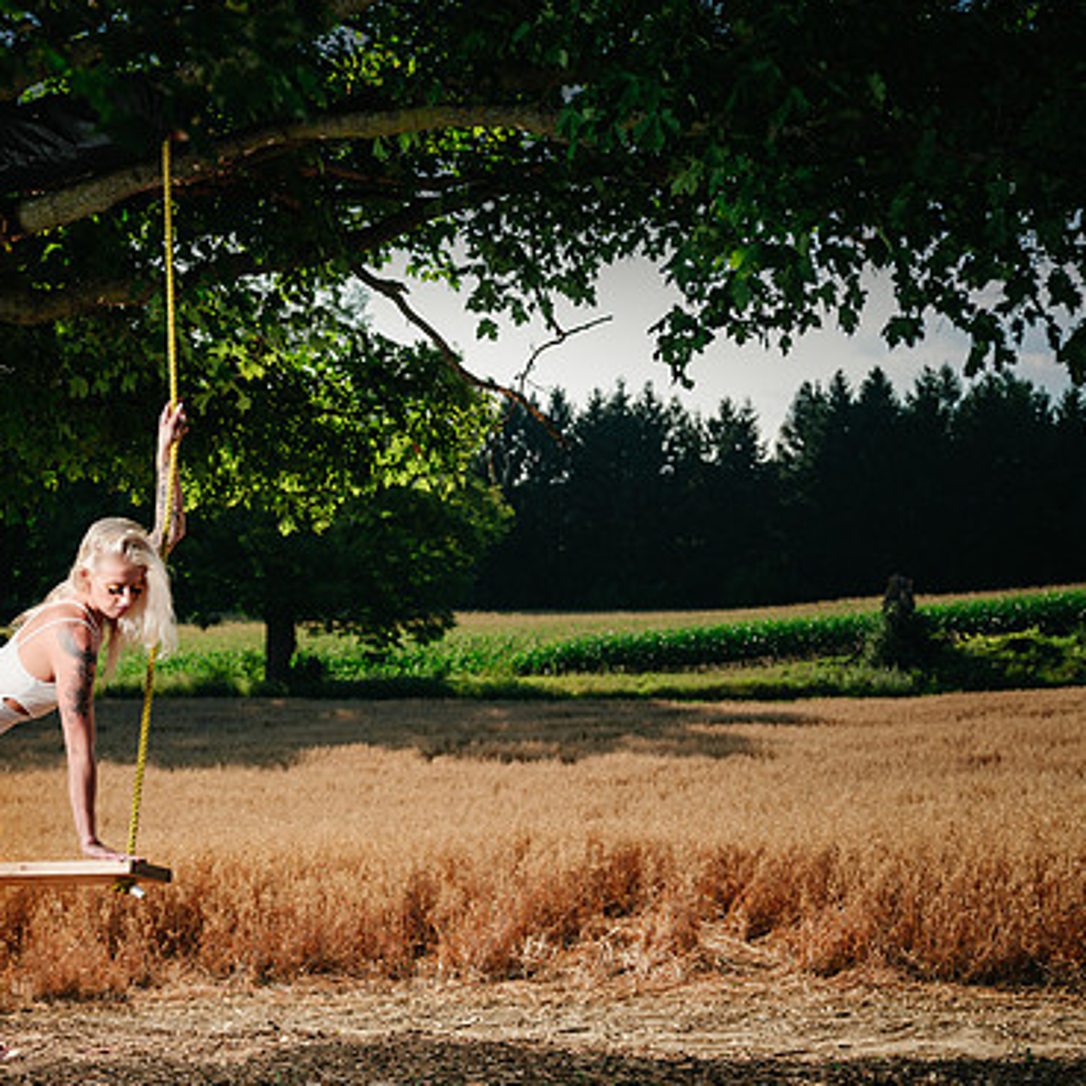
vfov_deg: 30.6
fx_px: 1988
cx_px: 456
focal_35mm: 56
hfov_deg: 30.5
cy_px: 511
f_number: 4
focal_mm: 50
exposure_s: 1/125
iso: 100
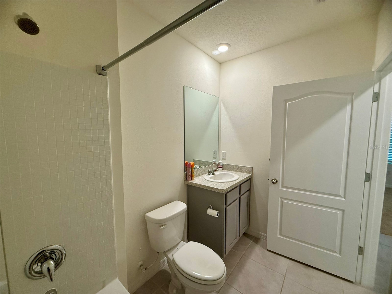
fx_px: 159
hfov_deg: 102.1
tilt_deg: -4.5
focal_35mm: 14
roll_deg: -0.3
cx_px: 196
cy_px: 147
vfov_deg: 85.7
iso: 250
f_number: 2.2
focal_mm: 2.22
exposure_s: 1/120
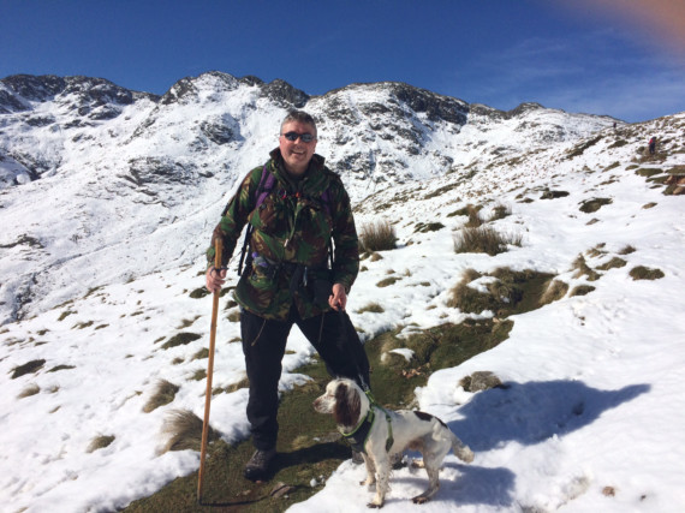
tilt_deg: -4.3
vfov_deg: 48.2
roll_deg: -3.1
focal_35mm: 29
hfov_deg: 61.7
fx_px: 574
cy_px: 256
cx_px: 342
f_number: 2.2
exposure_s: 1/5882
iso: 32
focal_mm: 4.15
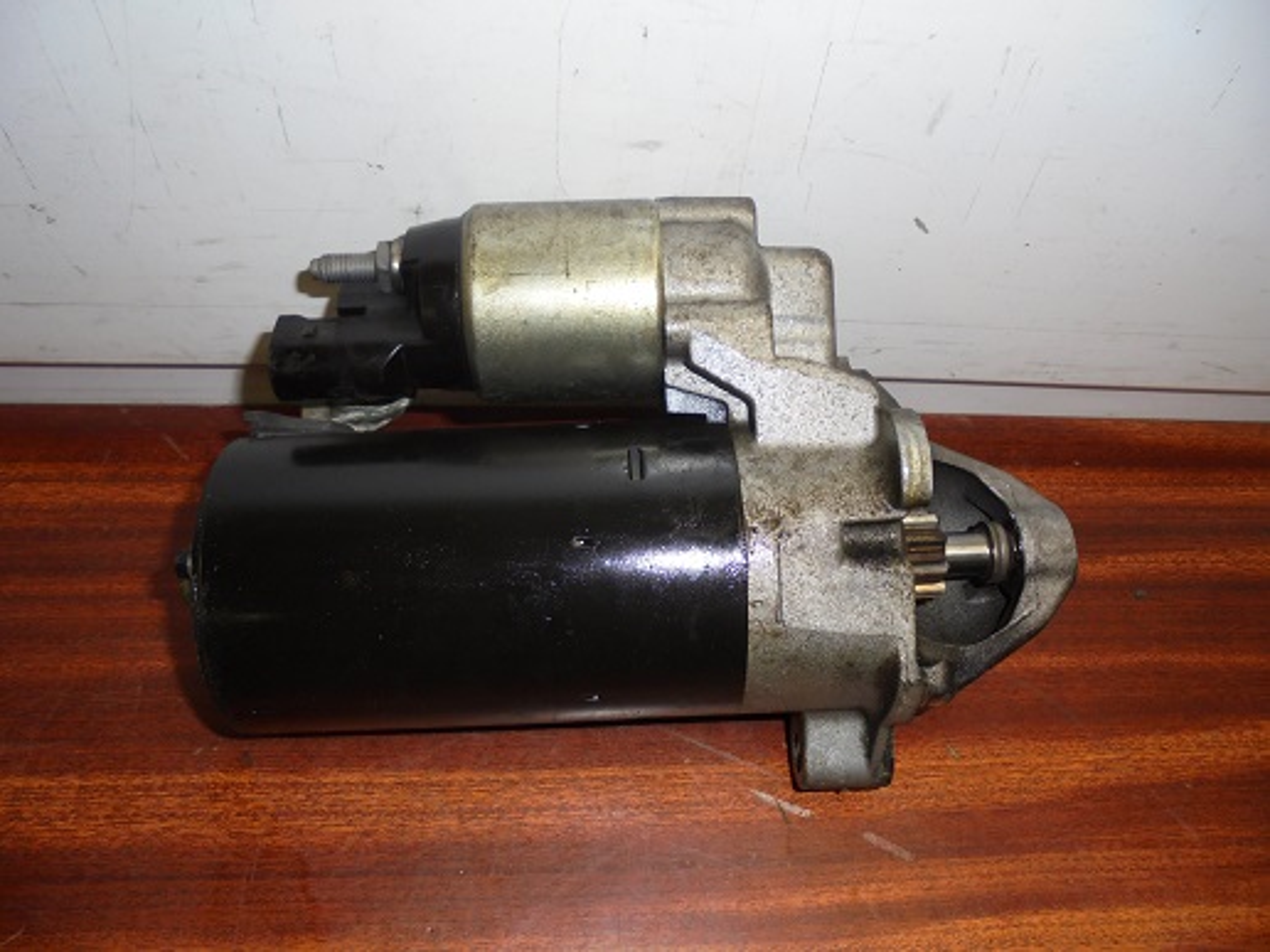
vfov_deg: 53.1
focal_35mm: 26
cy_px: 476
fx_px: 954
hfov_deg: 67.3
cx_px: 635
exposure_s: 1/30
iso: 100
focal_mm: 4.6
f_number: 3.5
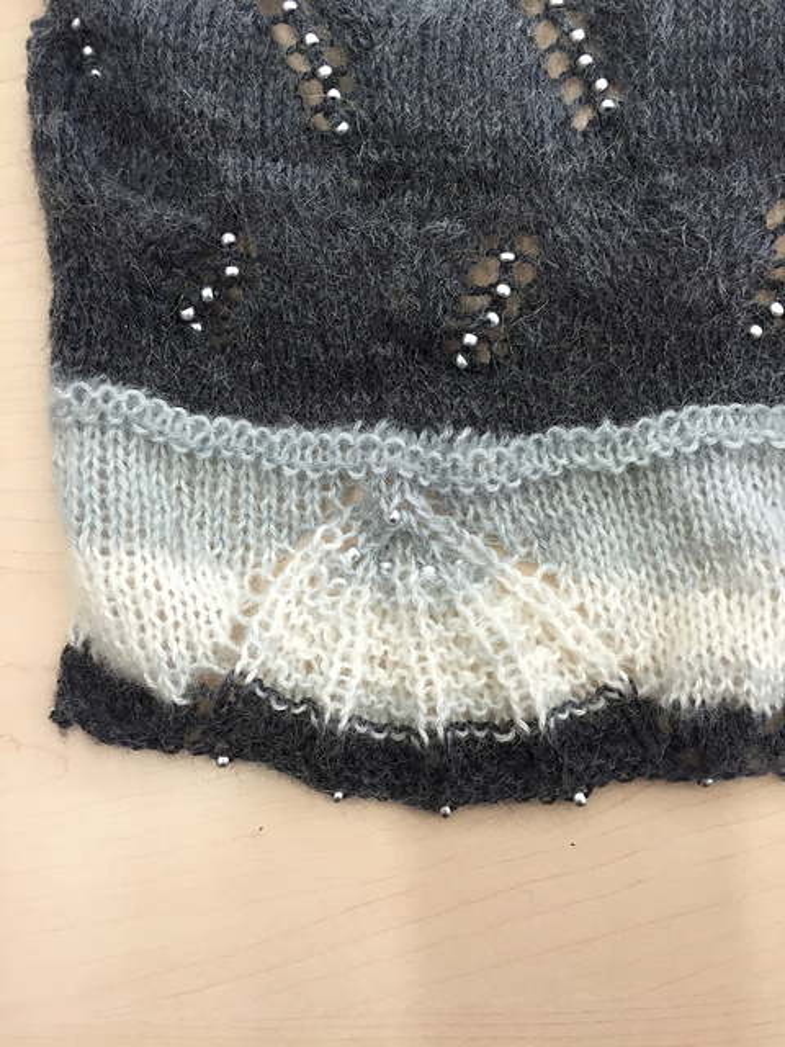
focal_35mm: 29
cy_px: 524
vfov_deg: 61.7
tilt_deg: -83.0
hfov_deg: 48.2
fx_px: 877
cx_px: 392
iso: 80
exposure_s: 1/30
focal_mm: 4.15
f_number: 2.2
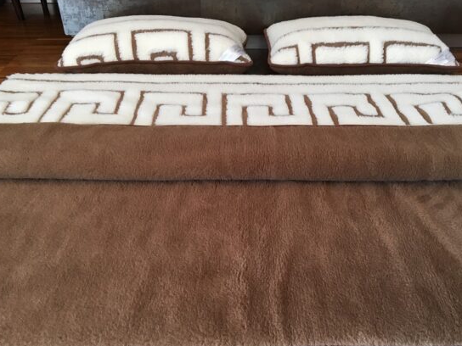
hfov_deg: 56.8
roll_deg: +0.3
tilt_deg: -35.8
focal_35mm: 32
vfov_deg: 44.1
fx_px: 427
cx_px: 244
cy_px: 183
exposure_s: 1/33
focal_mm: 4.15
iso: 40
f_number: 2.2
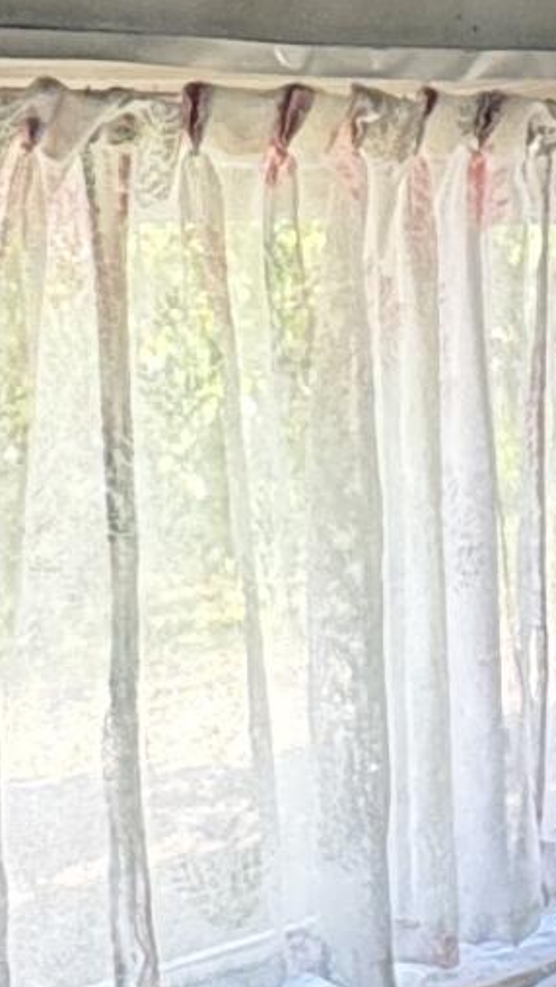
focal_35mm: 90
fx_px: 2357
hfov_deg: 11.8
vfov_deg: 23.5
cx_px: 1168
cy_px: 303
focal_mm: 2.22
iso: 250
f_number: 2.2
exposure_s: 1/120
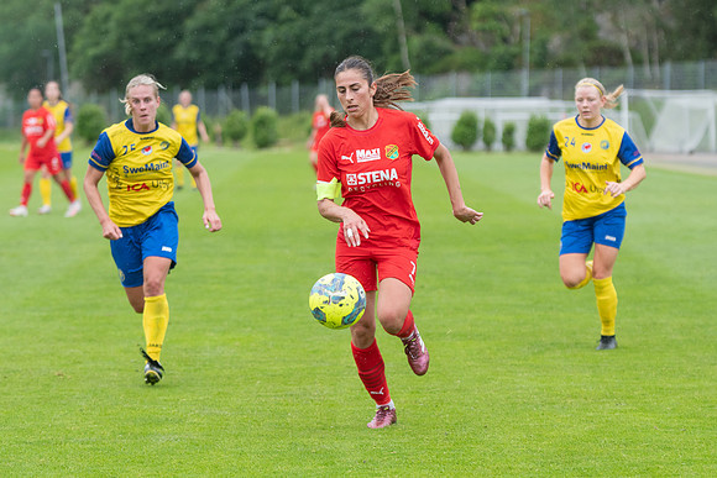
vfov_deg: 8.7
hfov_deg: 13.0
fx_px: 3137
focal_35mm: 158
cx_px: 358
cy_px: 239
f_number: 3.2
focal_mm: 105
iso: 560
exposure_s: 1/1600
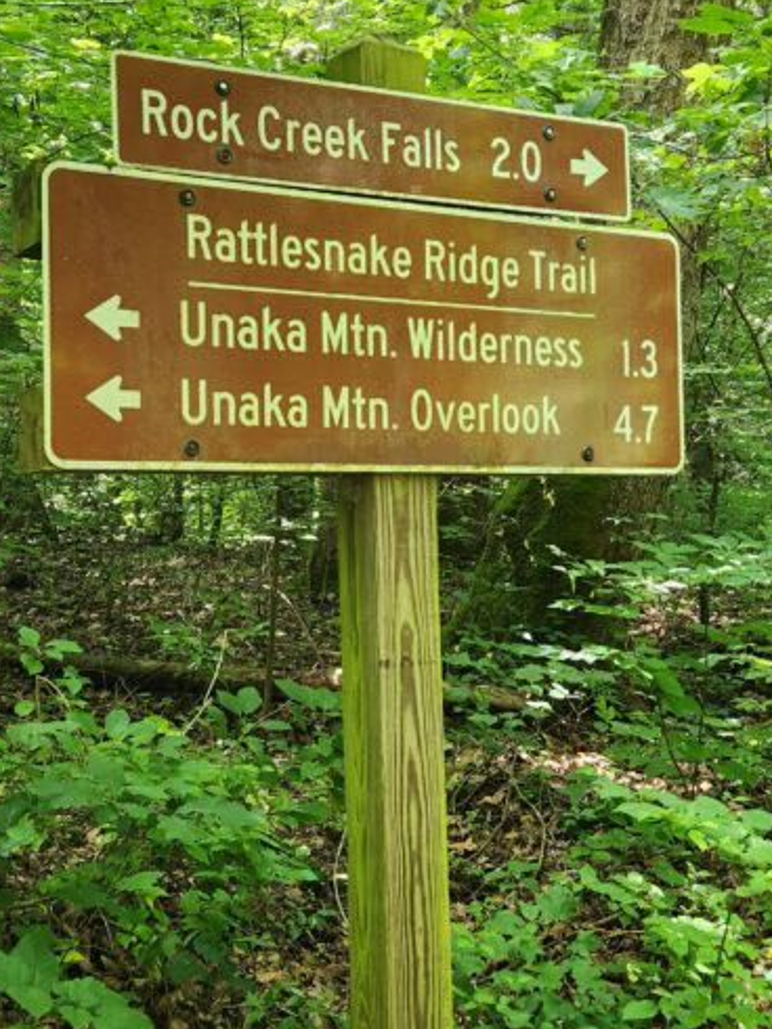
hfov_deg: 30.3
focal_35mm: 48
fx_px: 1428
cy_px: 461
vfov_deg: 39.6
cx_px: 376
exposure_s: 1/120
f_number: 1.8
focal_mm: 5.4
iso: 160
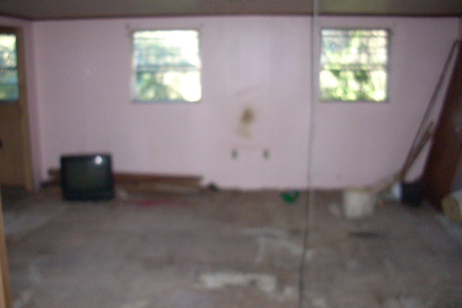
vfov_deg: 34.2
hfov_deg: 49.6
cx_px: 231
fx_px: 500
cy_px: 156
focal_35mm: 39
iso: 400
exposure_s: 1/60
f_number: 2.8
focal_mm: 6.2
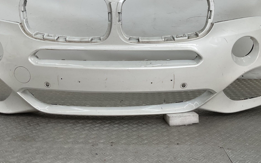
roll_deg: -0.1
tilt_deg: -7.3
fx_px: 299
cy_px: 47
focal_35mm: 42
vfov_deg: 30.2
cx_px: 124
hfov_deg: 47.2
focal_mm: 3
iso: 16
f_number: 1.8
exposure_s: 1/262
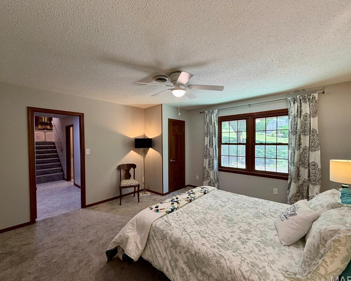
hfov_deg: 96.8
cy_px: 144
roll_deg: +0.5
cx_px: 176
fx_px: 156
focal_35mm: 15
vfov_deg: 84.0
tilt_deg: -1.2
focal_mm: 2.22
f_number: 2.2
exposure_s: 1/60
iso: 200
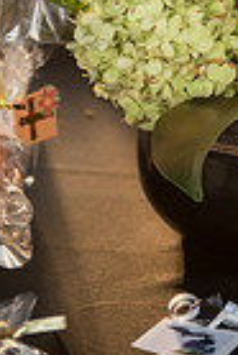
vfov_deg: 8.8
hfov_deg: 6.0
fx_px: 2235
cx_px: 333
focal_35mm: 226
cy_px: -212
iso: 500
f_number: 2.8
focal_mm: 70
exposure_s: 1/320
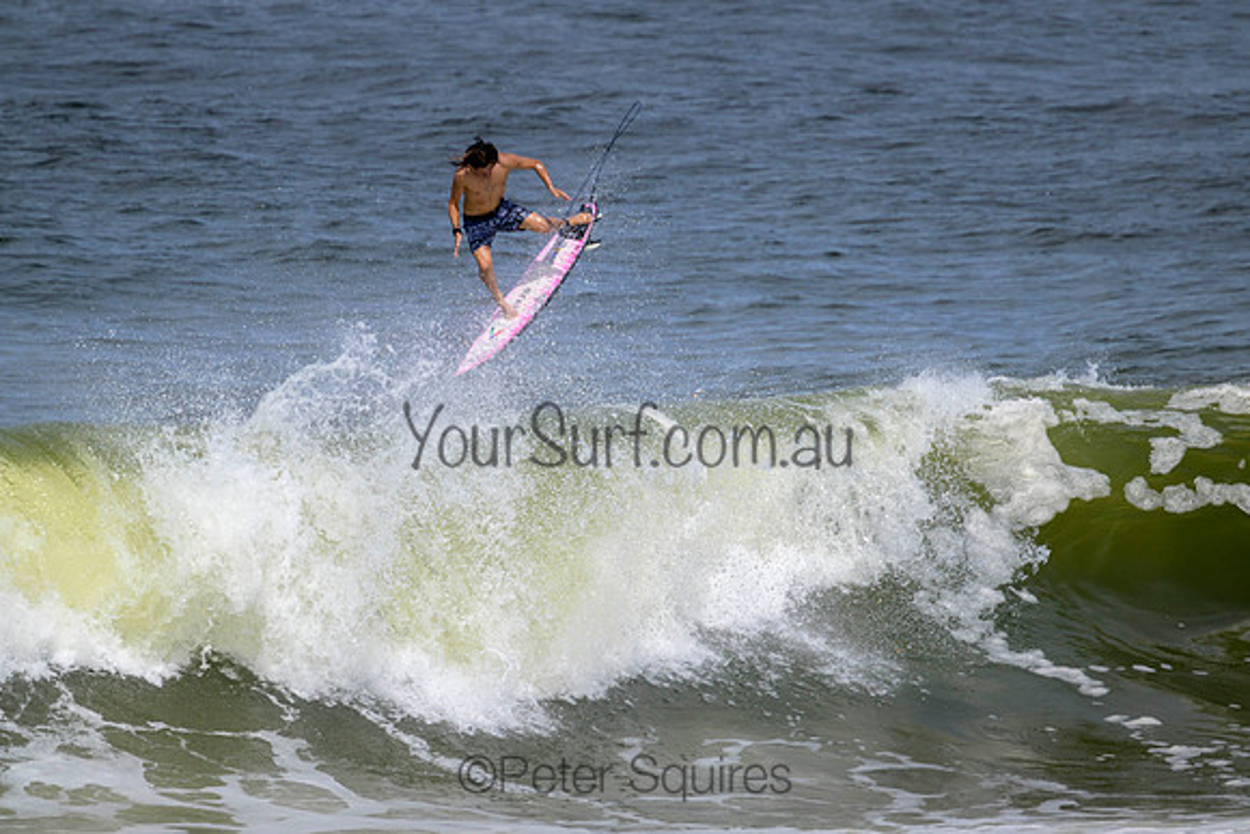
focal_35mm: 800
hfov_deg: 2.6
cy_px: 417
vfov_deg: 1.7
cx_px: 625
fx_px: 27783
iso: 500
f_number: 11
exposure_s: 1/2000
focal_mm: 800
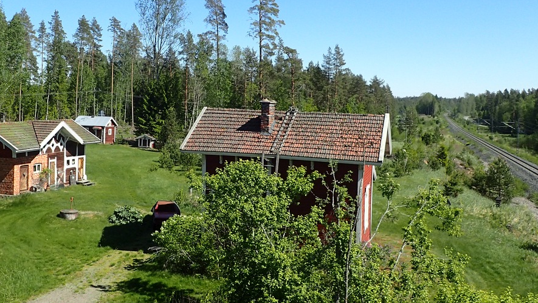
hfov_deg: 47.5
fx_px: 599
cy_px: 103
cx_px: 177
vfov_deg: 28.2
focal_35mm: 42
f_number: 8
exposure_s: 1/160
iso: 100
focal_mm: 4.5
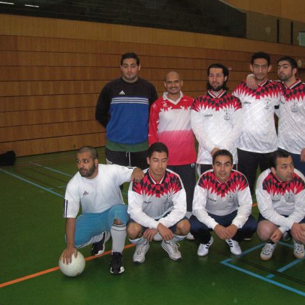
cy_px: 154
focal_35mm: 41
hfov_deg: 40.8
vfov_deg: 40.9
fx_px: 409
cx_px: 174
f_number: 2.7
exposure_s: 1/64
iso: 80
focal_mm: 5.6
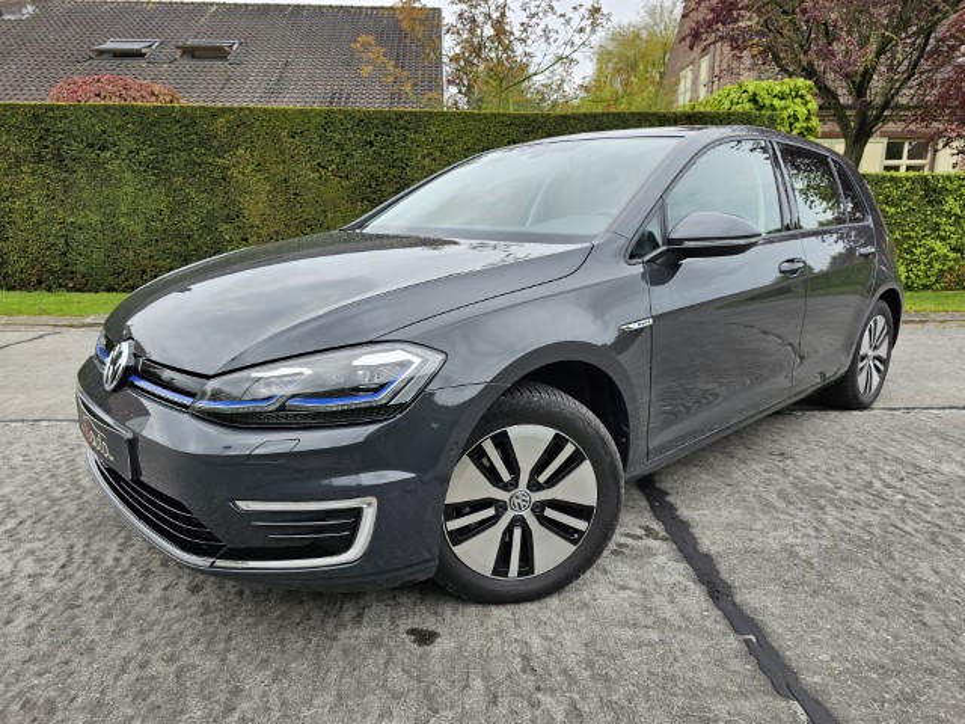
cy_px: 362
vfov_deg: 58.9
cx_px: 482
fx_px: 641
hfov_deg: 73.9
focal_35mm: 23
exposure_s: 1/180
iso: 12
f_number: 1.7
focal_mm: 6.3
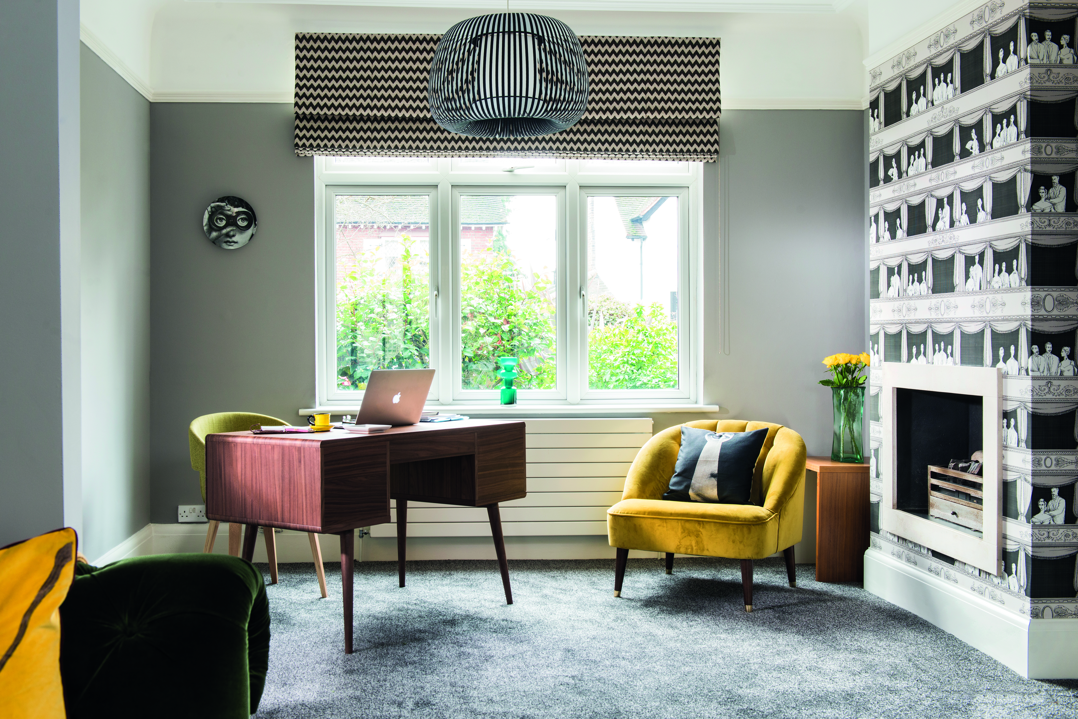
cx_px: 539
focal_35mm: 36
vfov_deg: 36.9
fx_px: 1078
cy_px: 360
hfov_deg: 53.1
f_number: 9
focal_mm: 36
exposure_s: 1/3
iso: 250
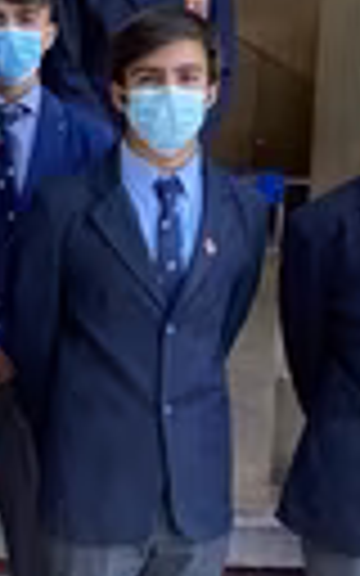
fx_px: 1350
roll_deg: -1.8
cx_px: -248
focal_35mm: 86
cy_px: 238
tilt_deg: -5.5
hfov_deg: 13.8
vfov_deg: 24.1
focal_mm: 4.25
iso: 50
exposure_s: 1/122
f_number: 1.8
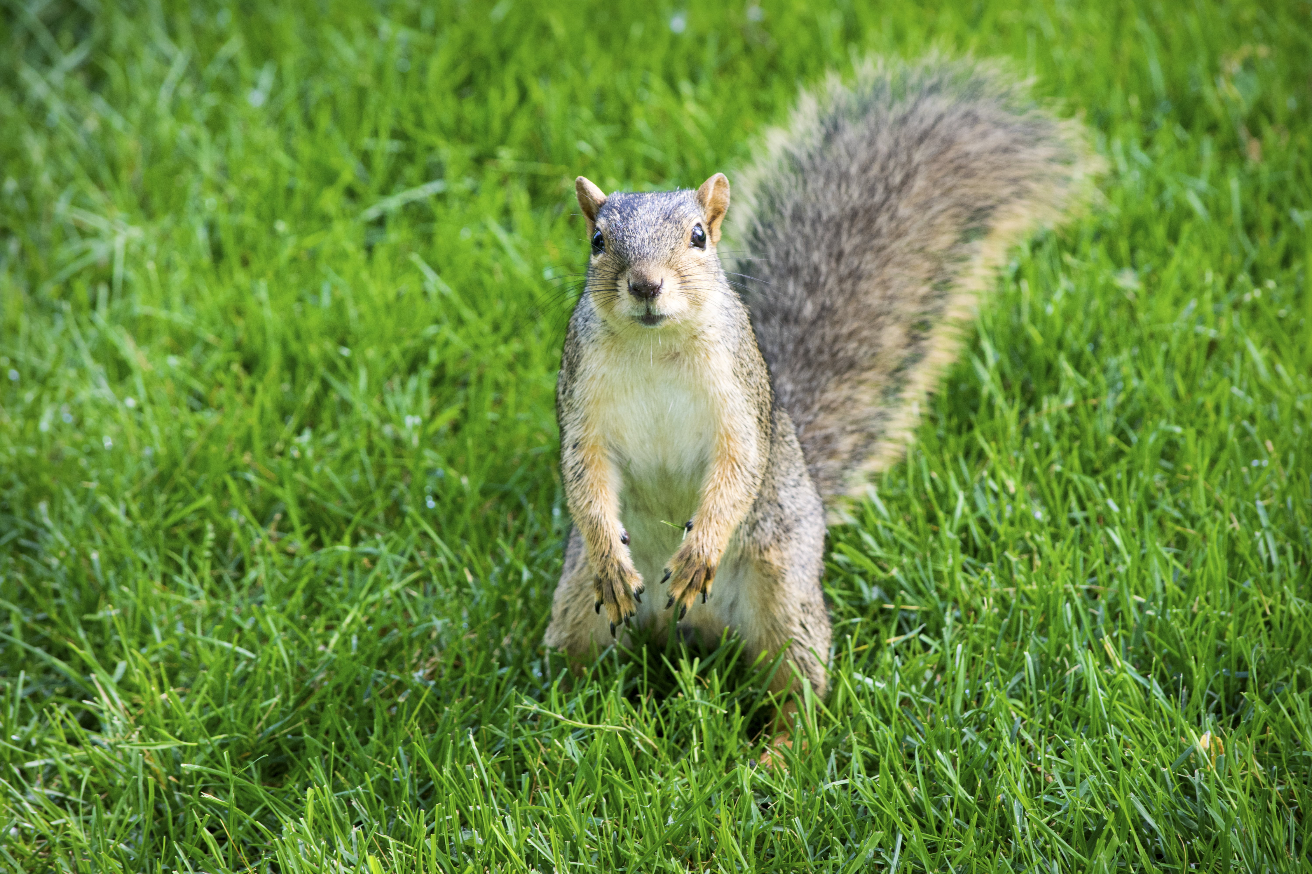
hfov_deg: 8.9
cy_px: 437
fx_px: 8473
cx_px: 656
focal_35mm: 232
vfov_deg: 5.9
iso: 400
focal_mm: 155
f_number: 7.1
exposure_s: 1/125
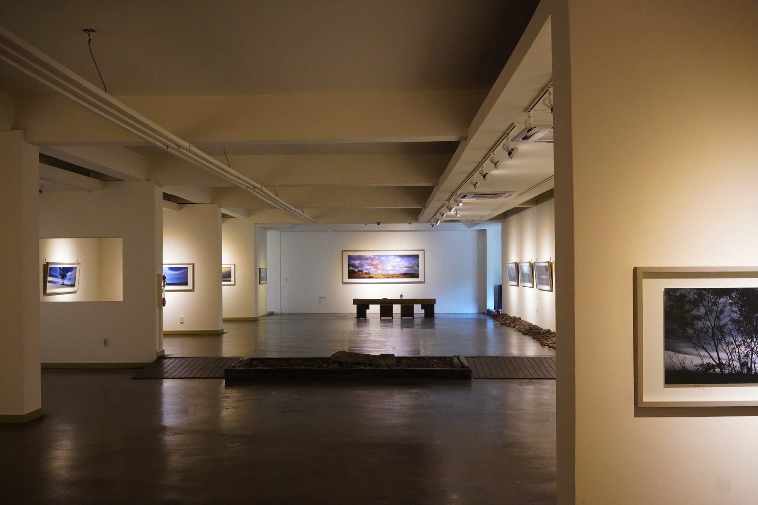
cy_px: 252
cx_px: 379
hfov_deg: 54.4
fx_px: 737
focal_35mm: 35
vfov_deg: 37.9
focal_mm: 35
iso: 6400
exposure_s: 1/100
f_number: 8
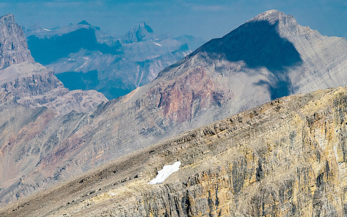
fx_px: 2128
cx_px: 171
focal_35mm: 225
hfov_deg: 9.3
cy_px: 101
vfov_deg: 5.8
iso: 200
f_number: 8
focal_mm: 89
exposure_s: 1/1250
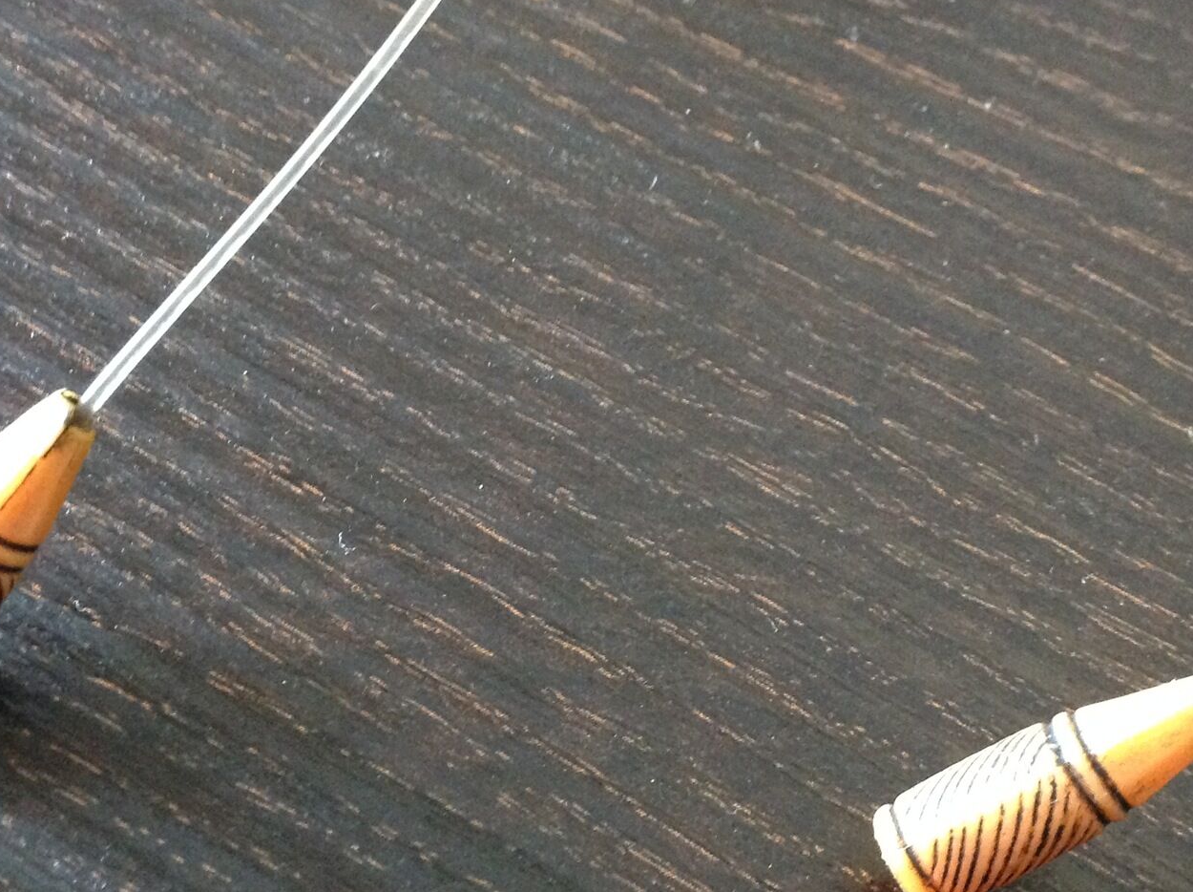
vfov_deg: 26.0
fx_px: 1927
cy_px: 400
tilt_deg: -58.6
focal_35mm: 56
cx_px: 530
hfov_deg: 34.4
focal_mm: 4.28
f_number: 2.4
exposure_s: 1/15
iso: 500
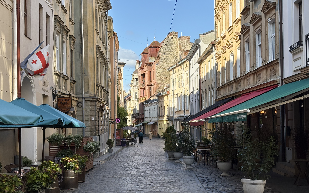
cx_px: 153
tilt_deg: +2.0
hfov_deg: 36.3
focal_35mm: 56
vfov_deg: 23.1
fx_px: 472
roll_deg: +0.8
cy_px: 104
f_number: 1.6
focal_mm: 5.96
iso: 32
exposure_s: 1/1117
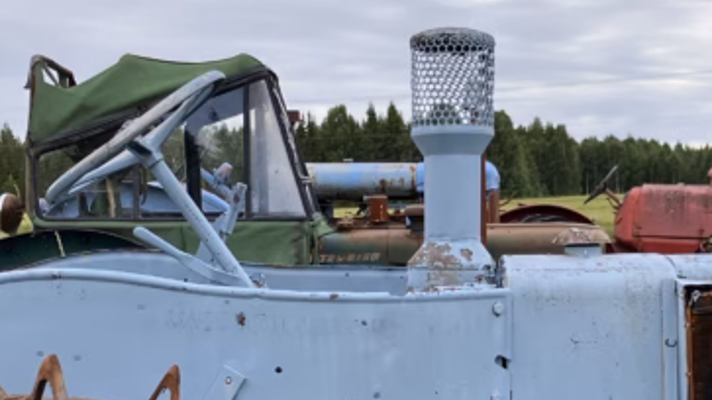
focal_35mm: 86
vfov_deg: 13.9
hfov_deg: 24.7
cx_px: 404
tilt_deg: -4.7
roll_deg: +2.9
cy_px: 378
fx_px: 1623
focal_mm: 3.99
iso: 32
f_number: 1.8
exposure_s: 1/923
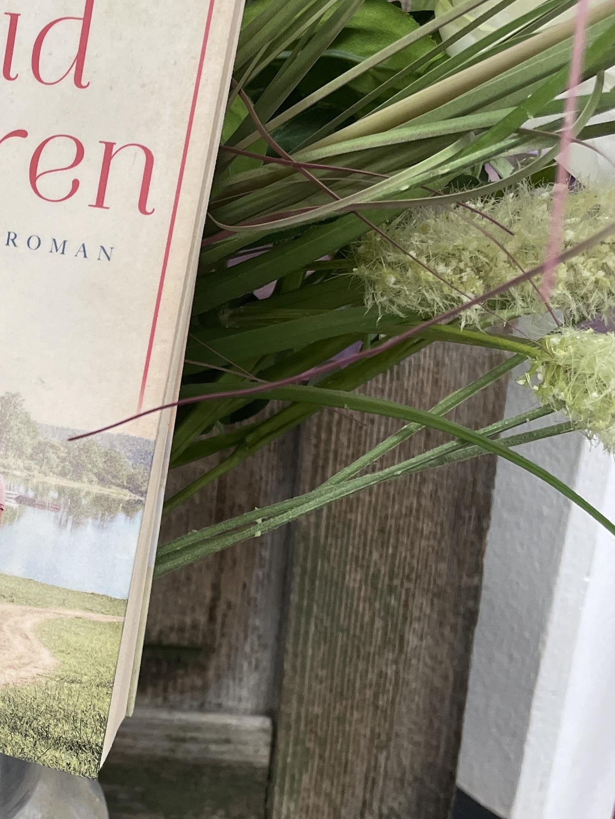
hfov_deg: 23.6
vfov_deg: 33.2
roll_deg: +0.7
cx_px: -68
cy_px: 464
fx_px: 1373
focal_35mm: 58
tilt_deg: -20.3
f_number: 1.6
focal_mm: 4.2
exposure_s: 1/118
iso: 125
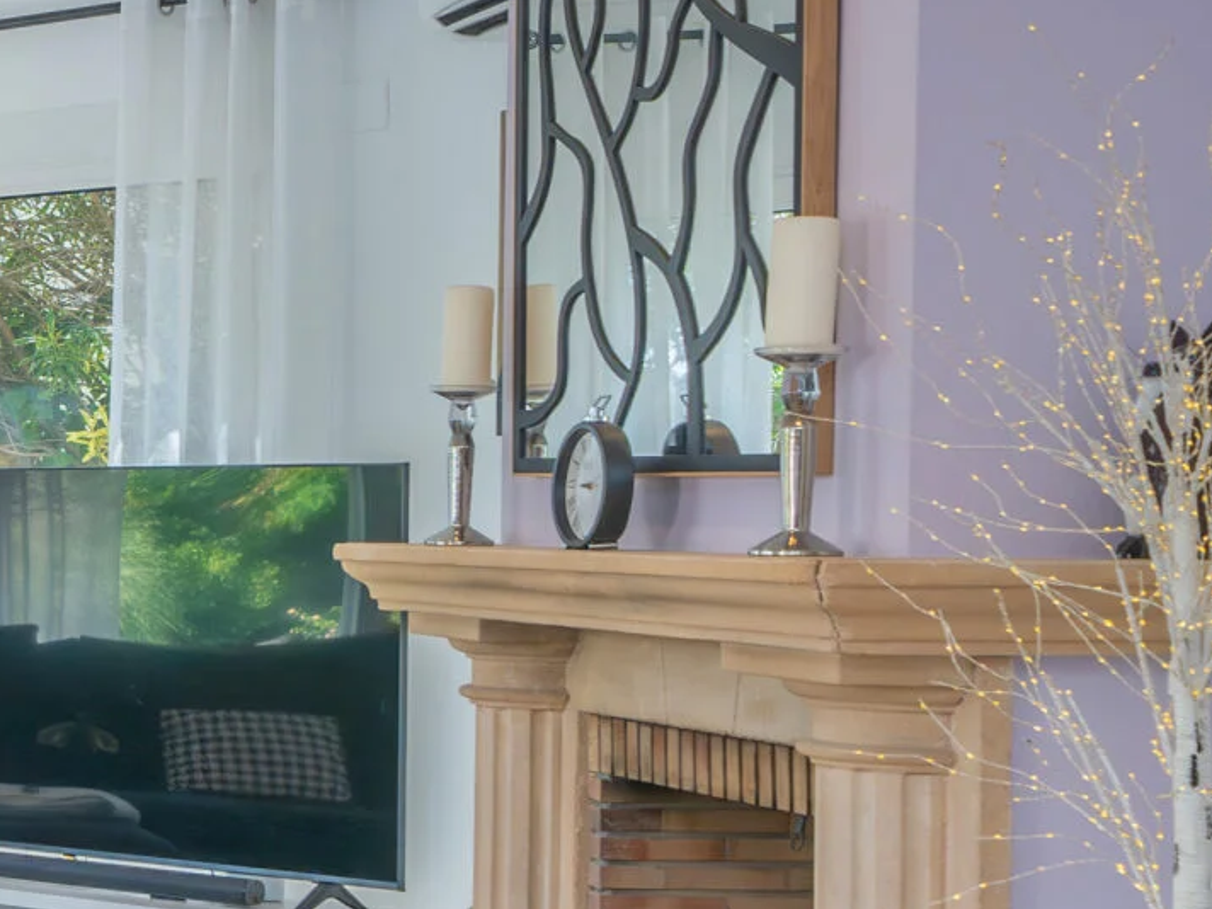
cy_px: 561
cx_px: -928
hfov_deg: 18.7
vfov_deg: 17.8
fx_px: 2906
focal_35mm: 83
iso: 640
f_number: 8
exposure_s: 1/125
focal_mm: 24
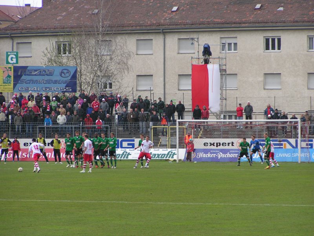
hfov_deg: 8.8
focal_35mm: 226
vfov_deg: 6.6
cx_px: 157
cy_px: 118
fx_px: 2050
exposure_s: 1/250
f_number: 3.5
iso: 64
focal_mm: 34.5
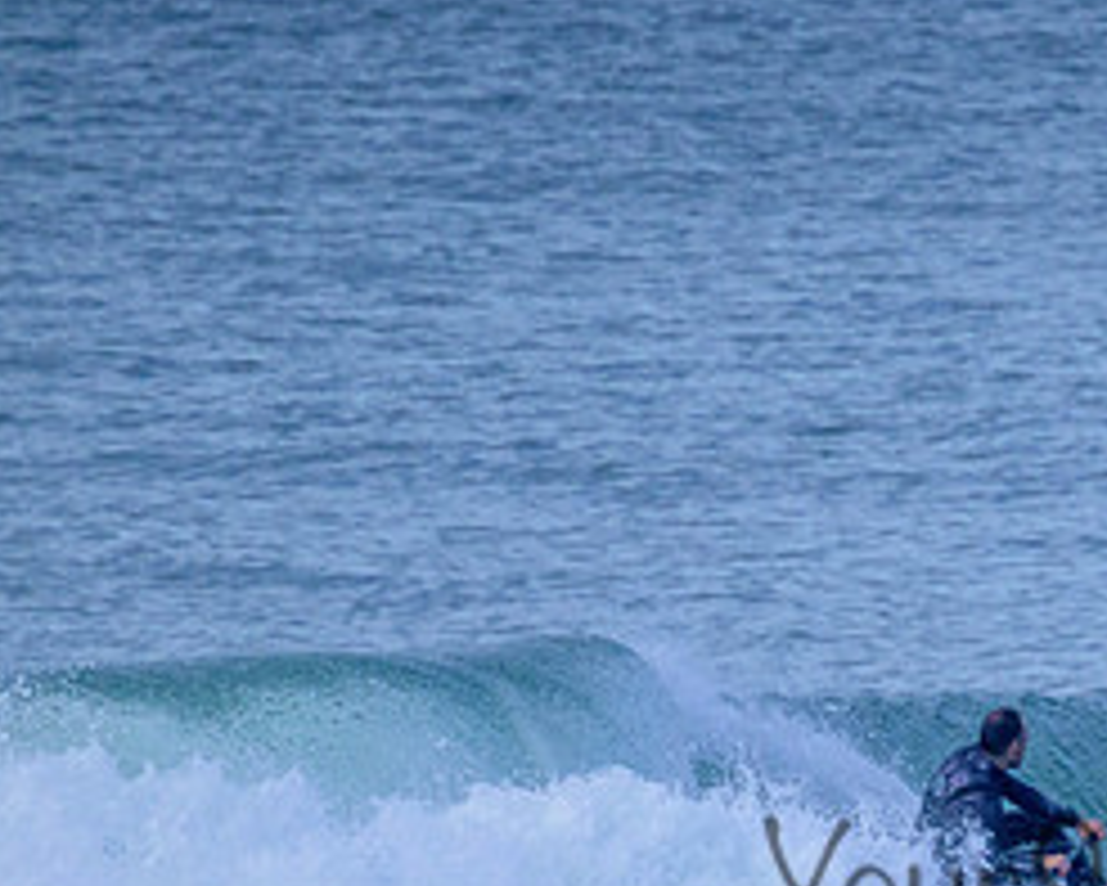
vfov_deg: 0.9
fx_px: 58013
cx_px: 1228
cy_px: 848
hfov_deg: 1.1
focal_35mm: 1770
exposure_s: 1/2000
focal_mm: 800
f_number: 11
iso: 1800
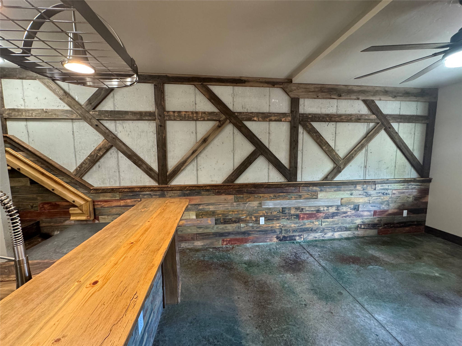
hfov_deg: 102.1
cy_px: 173
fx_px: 187
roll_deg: +1.0
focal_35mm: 14
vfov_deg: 85.7
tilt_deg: -6.5
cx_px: 231
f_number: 2.2
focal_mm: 2.22
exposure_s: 1/60
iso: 400
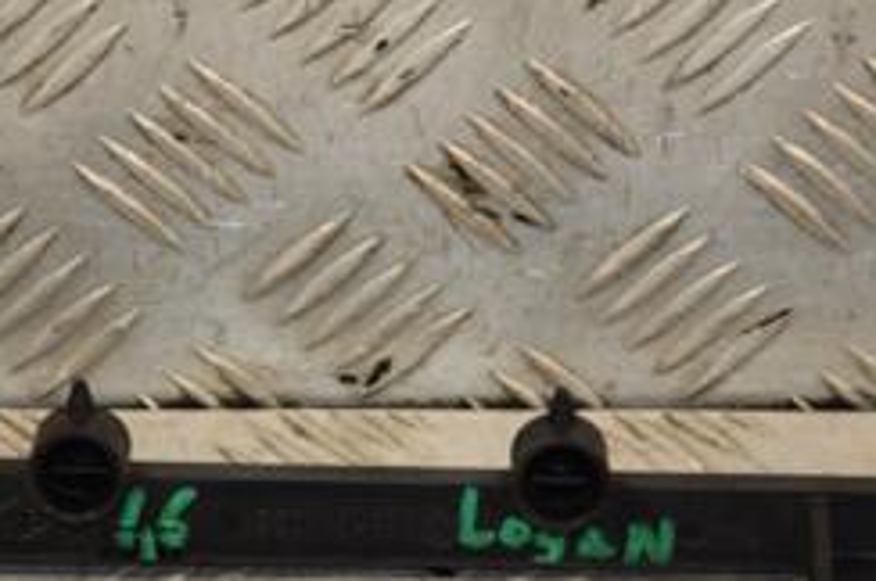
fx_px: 5565
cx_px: 434
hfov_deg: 9.0
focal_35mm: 229
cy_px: 366
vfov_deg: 6.0
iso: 800
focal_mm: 62
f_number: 5.3
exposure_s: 1/160
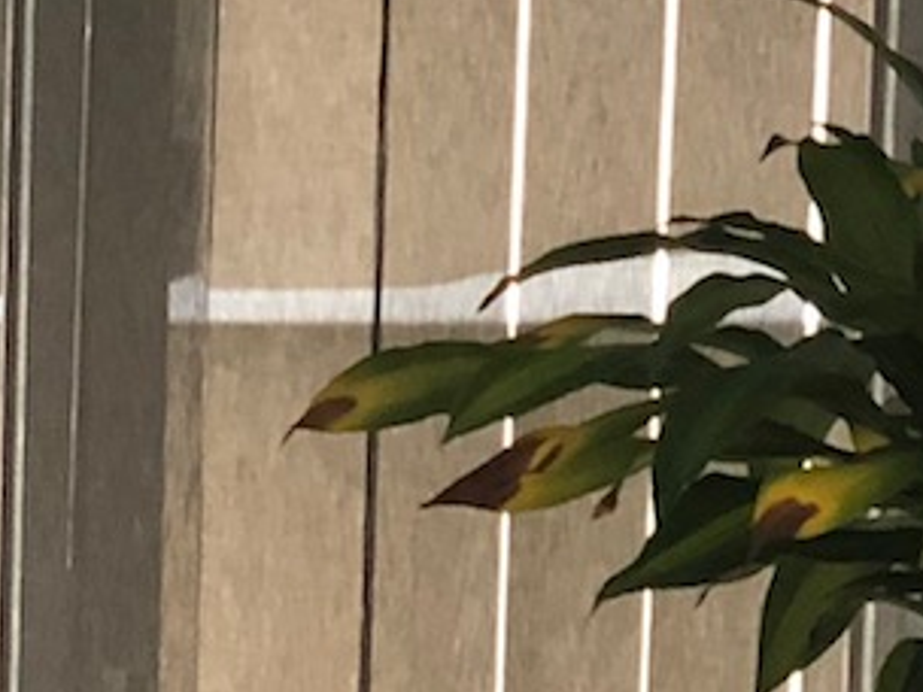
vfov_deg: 4.3
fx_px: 9119
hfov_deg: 5.7
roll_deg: -1.1
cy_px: 1475
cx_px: -953
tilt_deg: -6.9
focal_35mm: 342
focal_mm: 6
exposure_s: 1/50
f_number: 2.4
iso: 80
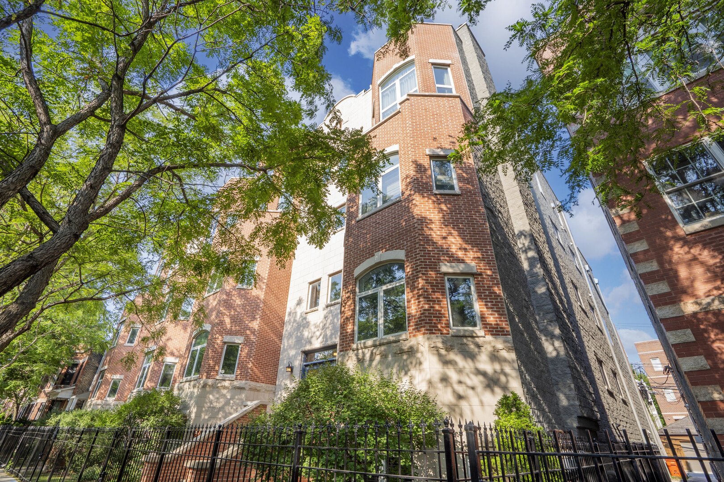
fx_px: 322
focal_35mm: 16
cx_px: 362
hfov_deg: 96.7
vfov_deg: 73.7
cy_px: 241
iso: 100
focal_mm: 16
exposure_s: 1/30
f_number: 10
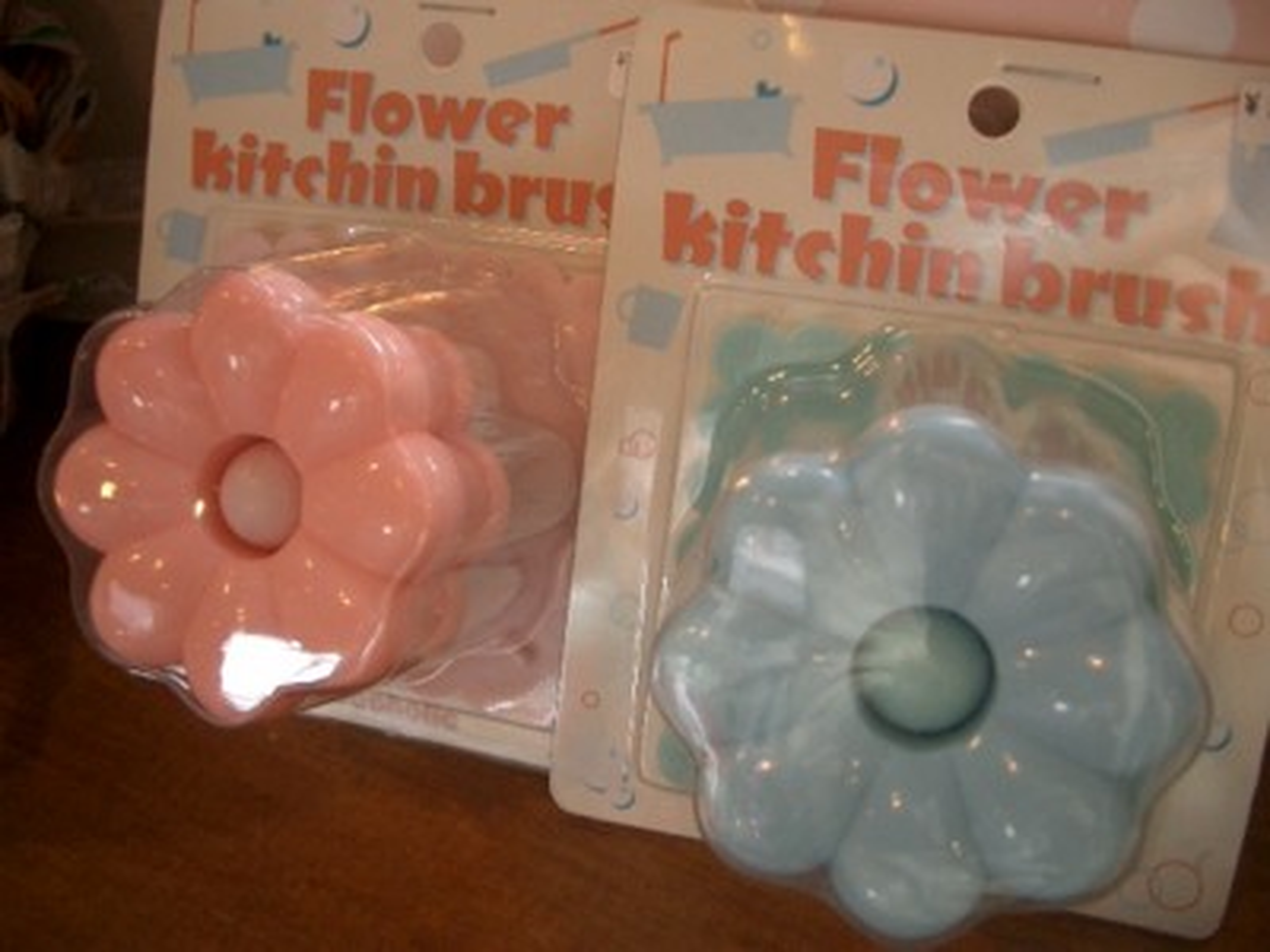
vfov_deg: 40.7
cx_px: 635
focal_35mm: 35
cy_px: 476
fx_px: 1284
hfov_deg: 52.6
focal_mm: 5.8
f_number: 2.6
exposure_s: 1/50
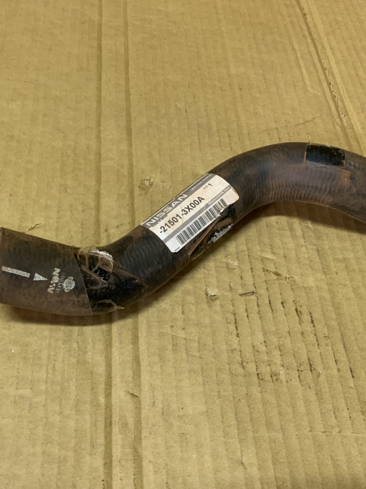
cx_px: 193
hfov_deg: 40.7
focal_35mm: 35
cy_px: 246
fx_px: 494
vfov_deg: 52.6
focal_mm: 4.3
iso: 320
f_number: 1.8
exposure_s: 1/50
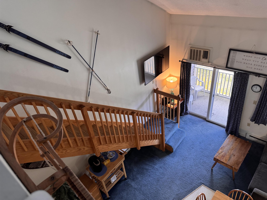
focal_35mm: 24
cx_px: 134
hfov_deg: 71.6
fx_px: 185
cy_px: 100
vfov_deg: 56.8
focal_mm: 6.76
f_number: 1.78
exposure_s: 1/60
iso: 250
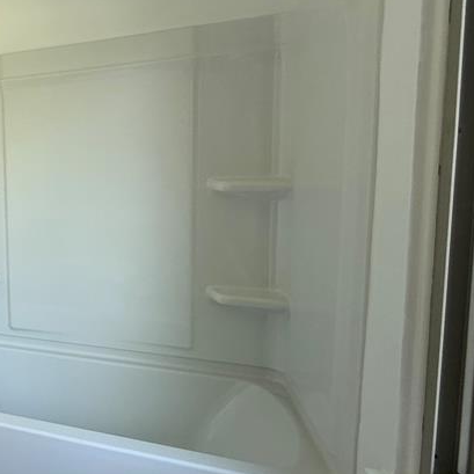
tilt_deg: -5.2
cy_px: 210
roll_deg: +2.6
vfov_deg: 52.4
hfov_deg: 39.6
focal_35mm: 31
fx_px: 480
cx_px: -80
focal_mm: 2.22
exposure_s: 1/99
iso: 80
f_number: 2.2
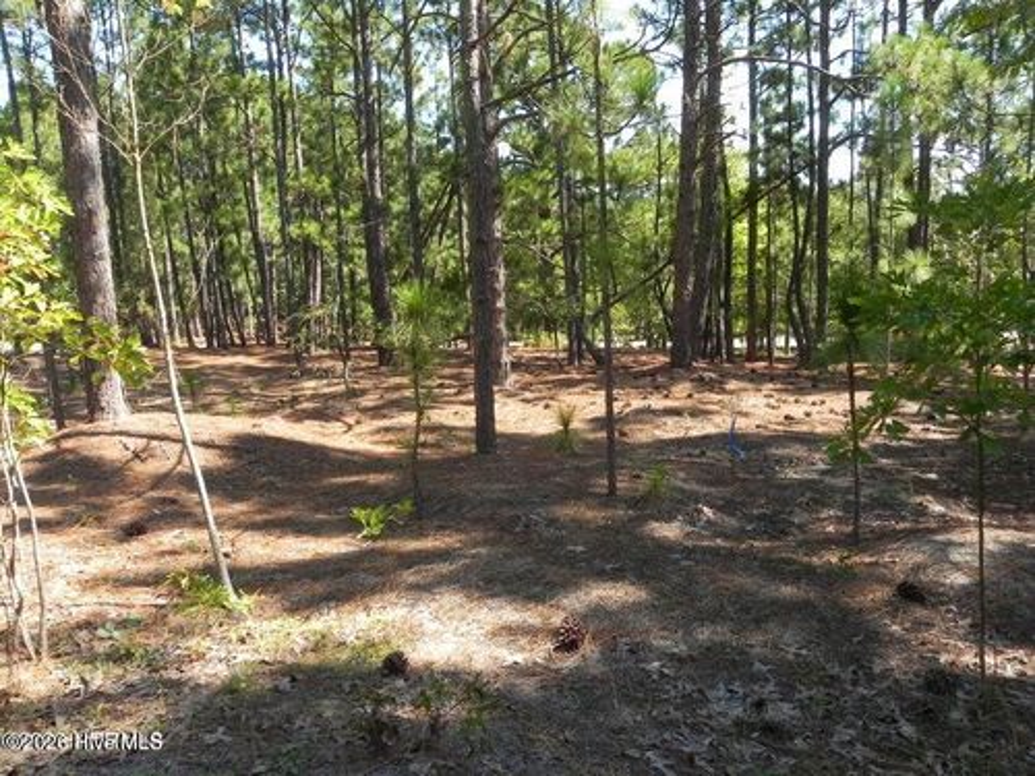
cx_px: 518
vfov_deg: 53.1
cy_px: 388
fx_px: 777
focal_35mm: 26
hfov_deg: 67.3
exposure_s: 1/60
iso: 160
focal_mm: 4.6
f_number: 8
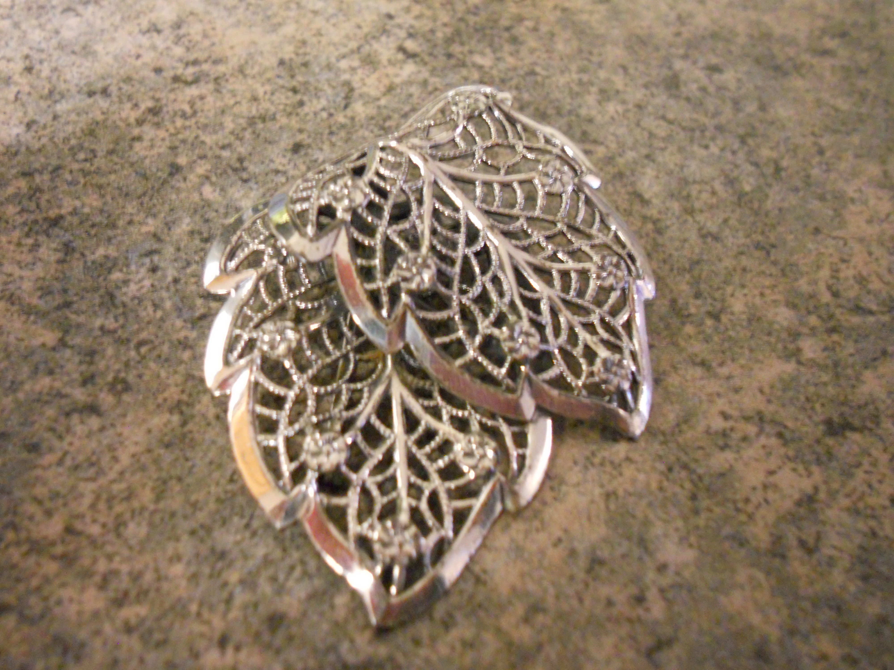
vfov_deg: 44.2
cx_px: 447
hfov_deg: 56.8
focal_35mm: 32
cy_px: 335
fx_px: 826
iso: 800
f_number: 3.5
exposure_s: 1/6
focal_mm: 5.8
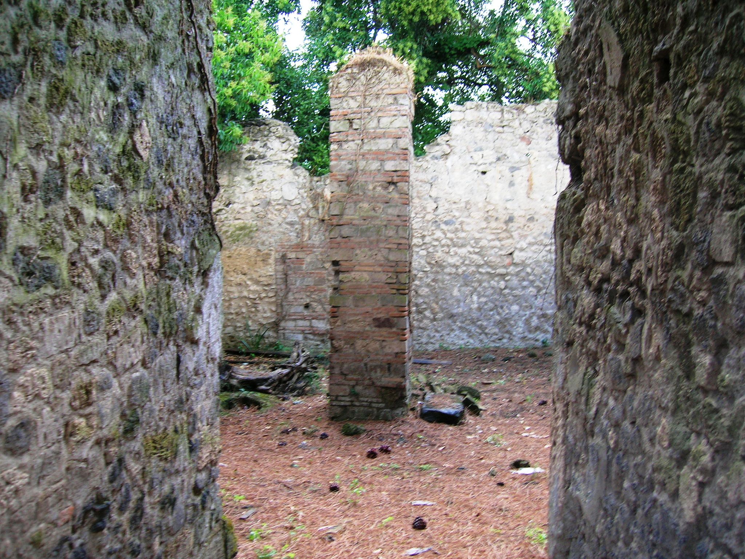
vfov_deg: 41.8
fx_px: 732
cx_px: 372
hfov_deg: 54.0
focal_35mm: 34
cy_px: 280
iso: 50
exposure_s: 1/30.4
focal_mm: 5.7
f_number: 2.9
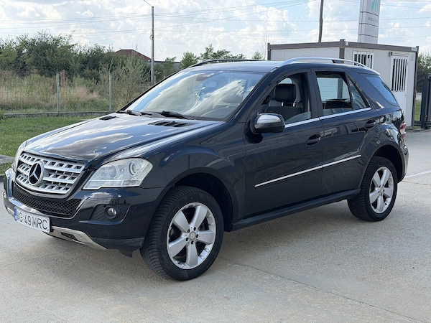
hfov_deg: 39.7
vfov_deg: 30.3
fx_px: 598
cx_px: 216
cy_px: 162
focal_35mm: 48
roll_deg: -0.9
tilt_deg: -8.3
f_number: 1.78
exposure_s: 1/1754
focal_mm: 6.76
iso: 80
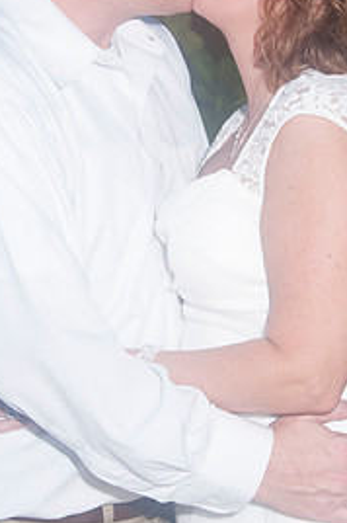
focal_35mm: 126
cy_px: 160
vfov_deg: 16.2
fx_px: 1826
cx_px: 217
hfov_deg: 10.8
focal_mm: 50
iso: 200
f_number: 9
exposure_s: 1/125
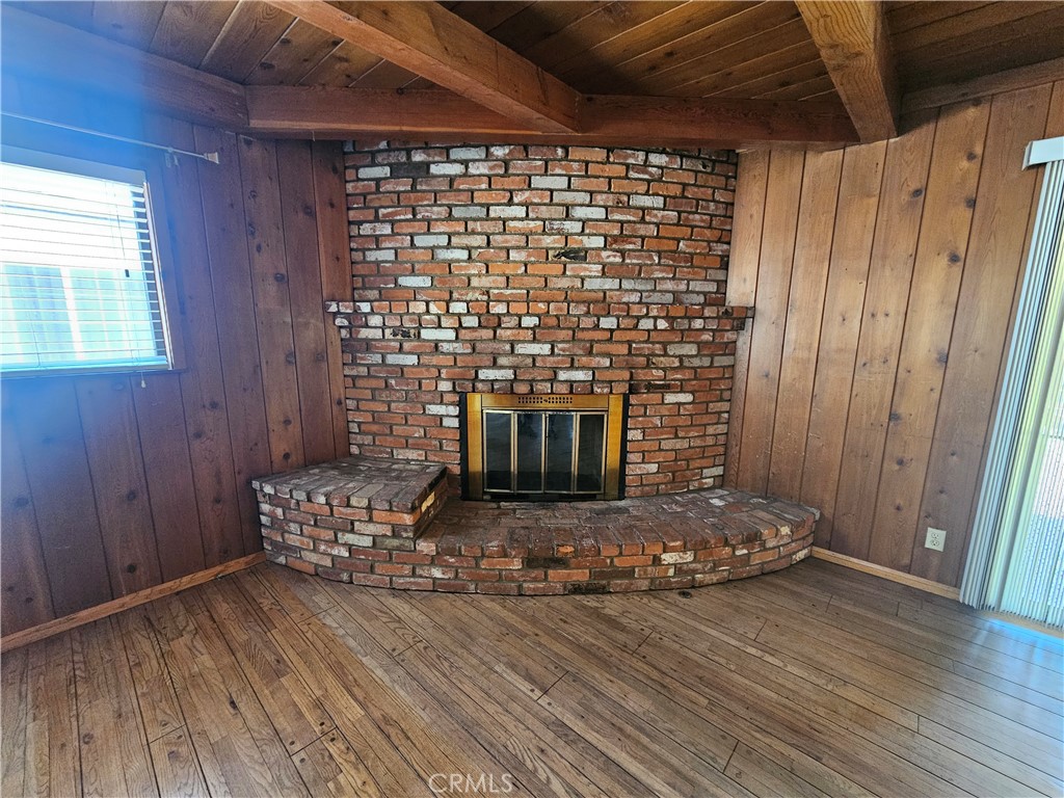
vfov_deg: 89.9
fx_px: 400
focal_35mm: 13
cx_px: 532
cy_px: 399
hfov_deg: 106.2
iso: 640
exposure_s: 1/30
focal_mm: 2.2
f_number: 2.2
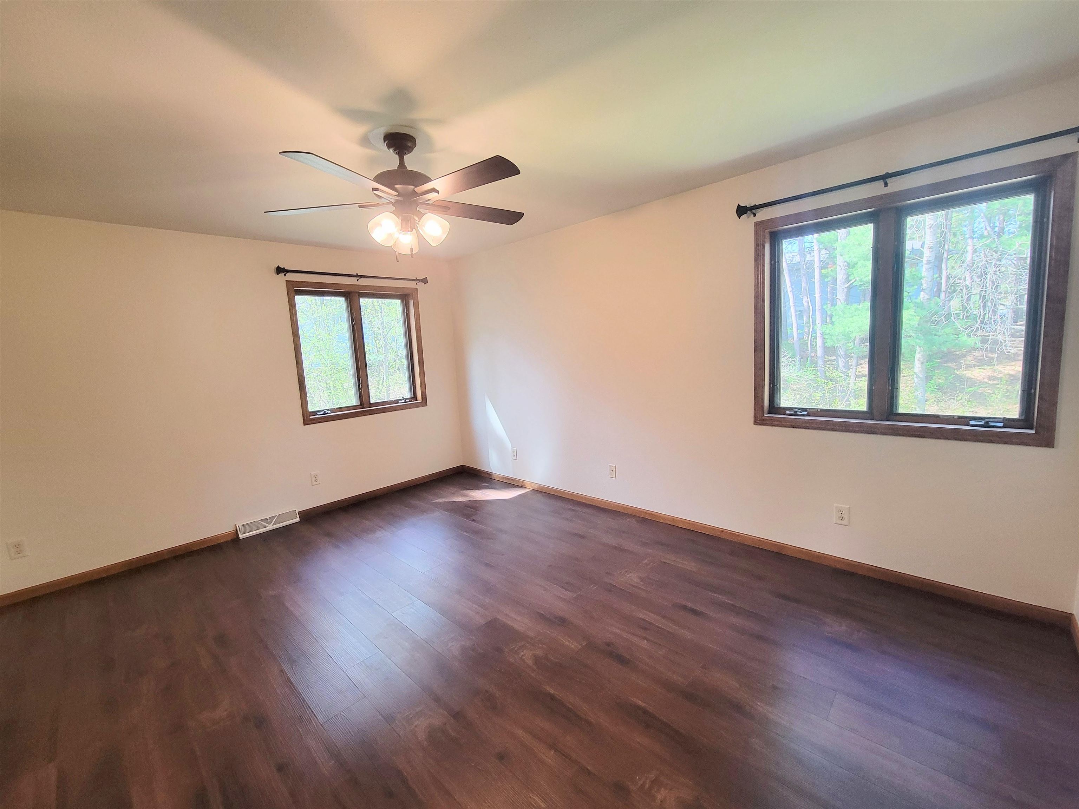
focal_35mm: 13
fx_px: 405
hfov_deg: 106.2
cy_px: 404
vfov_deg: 89.9
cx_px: 540
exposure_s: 1/60
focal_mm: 2.2
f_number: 2.2
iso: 200
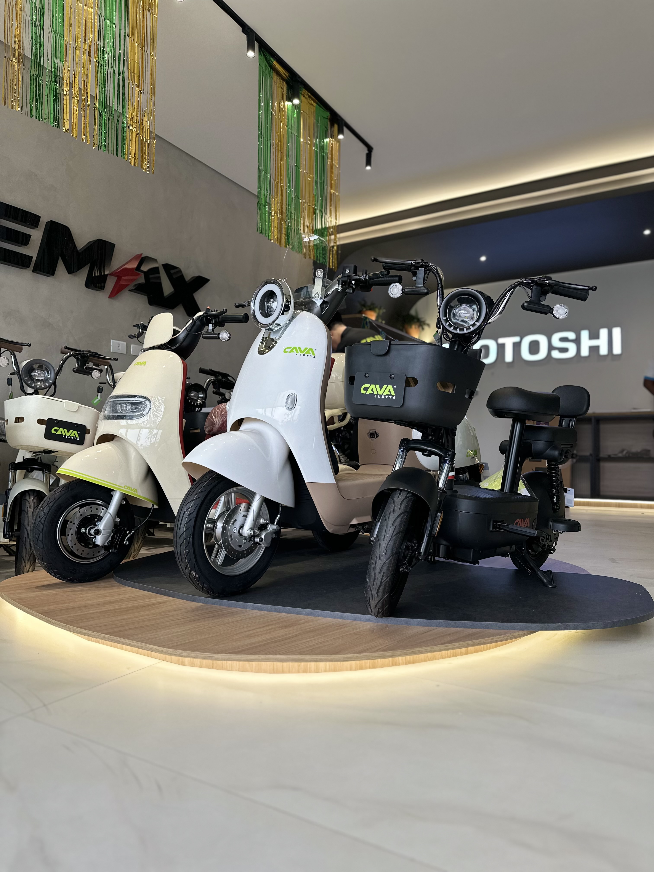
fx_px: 605
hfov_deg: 56.8
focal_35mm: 24
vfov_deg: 71.6
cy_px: 436
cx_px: 327
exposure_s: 1/120
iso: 64
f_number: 1.78
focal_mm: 6.86
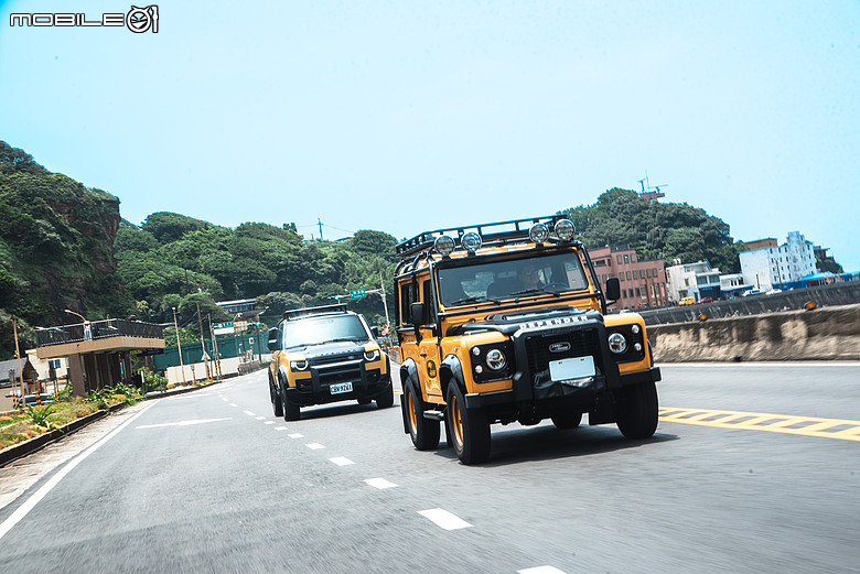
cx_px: 430
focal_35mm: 62
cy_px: 287
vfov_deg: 21.9
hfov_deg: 32.4
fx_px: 1482
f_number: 7.1
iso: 100
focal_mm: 62
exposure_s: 1/30
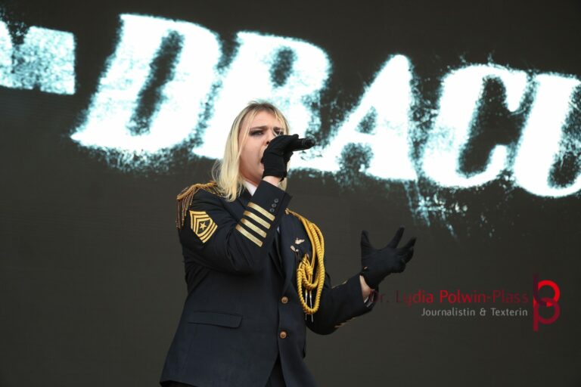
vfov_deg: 13.8
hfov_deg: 20.6
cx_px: 290
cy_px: 194
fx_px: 1598
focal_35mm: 99
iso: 160
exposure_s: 1/160
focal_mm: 66
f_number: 5
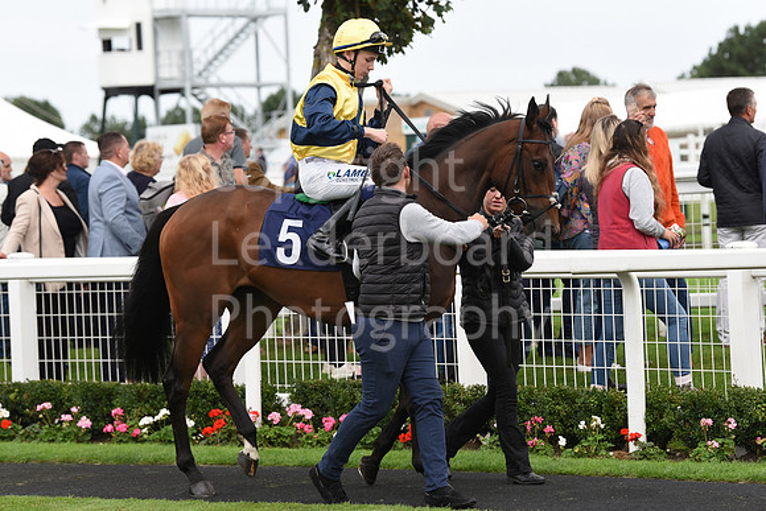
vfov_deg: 8.6
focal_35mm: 160
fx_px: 3405
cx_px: 383
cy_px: 256
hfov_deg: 12.8
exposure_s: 1/1000
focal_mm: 160
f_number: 5.6
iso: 640
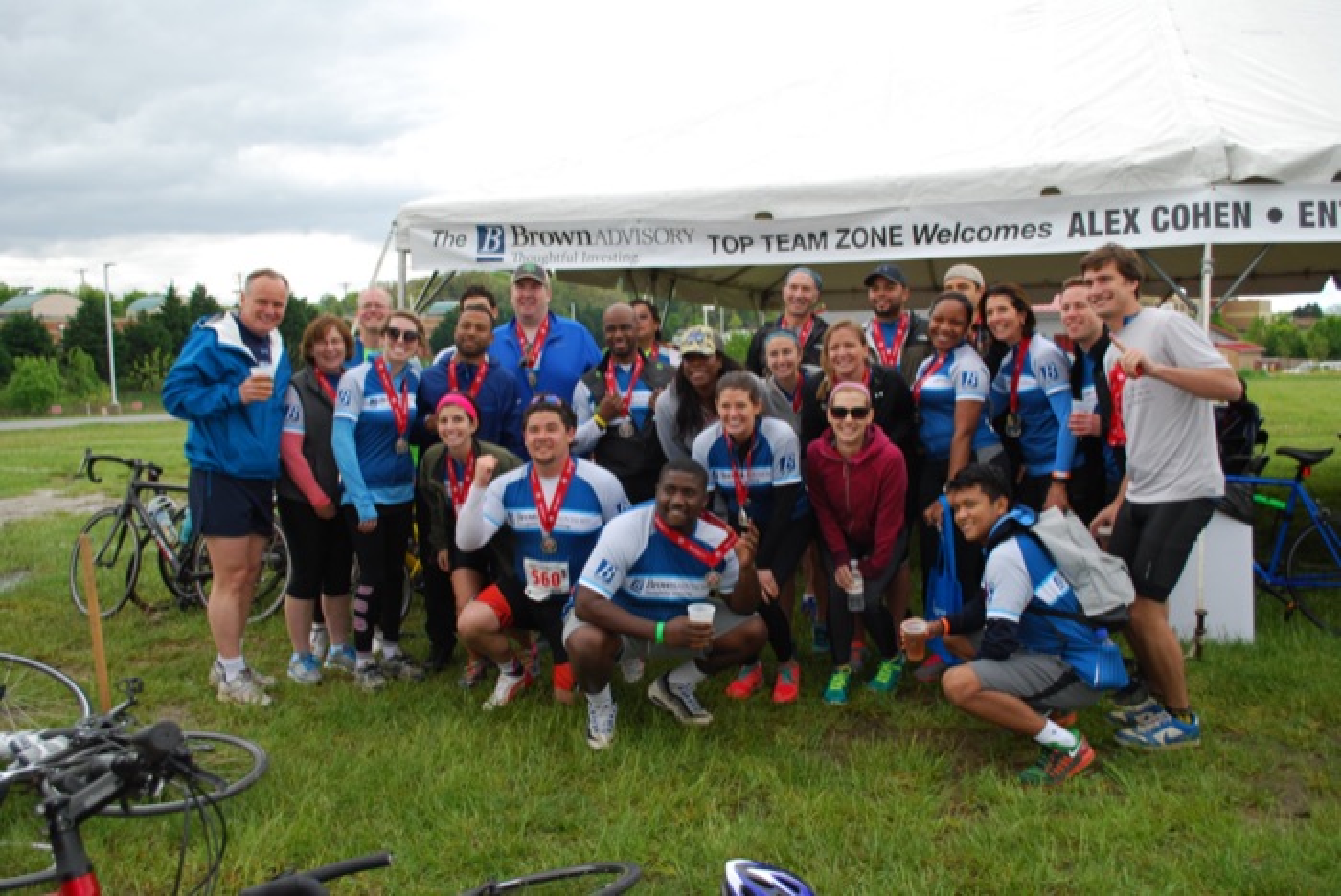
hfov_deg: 61.9
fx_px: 1118
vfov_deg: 43.7
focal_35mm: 30
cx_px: 670
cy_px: 448
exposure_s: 1/200
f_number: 5
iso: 100
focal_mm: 20
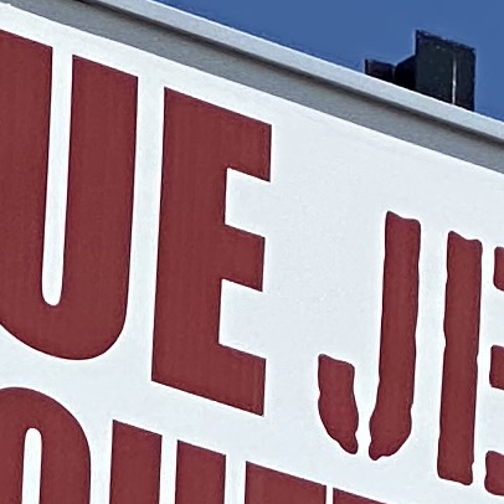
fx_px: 7511
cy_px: 1513
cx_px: 518
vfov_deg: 3.7
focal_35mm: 456
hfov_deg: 3.8
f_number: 2
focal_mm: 6
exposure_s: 1/2817
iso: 20
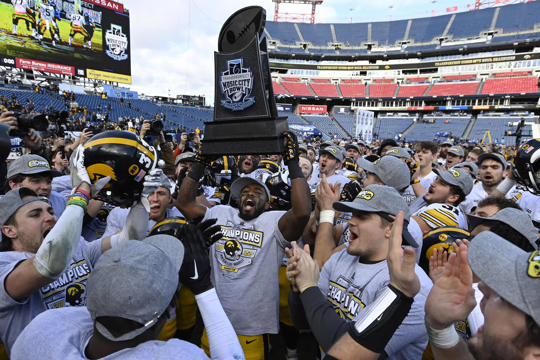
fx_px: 255
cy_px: 180
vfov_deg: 70.4
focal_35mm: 17
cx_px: 270
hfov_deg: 93.3
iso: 1250
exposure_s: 1/3200
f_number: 5
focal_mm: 17
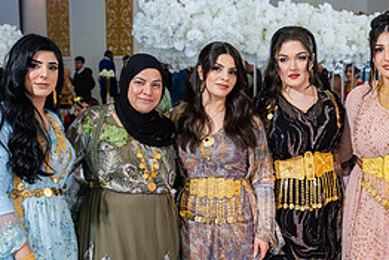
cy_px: 203
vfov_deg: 21.7
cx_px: 258
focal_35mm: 62
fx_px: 670
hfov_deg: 32.1
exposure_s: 1/160
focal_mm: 28
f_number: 2.8
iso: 500
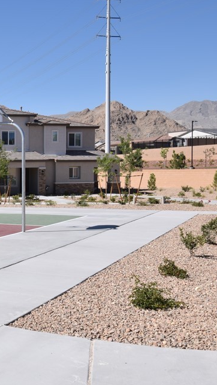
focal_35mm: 53
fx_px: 542
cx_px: -65
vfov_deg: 39.2
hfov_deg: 20.6
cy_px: 205
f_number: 20
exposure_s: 1/60
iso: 100
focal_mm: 20
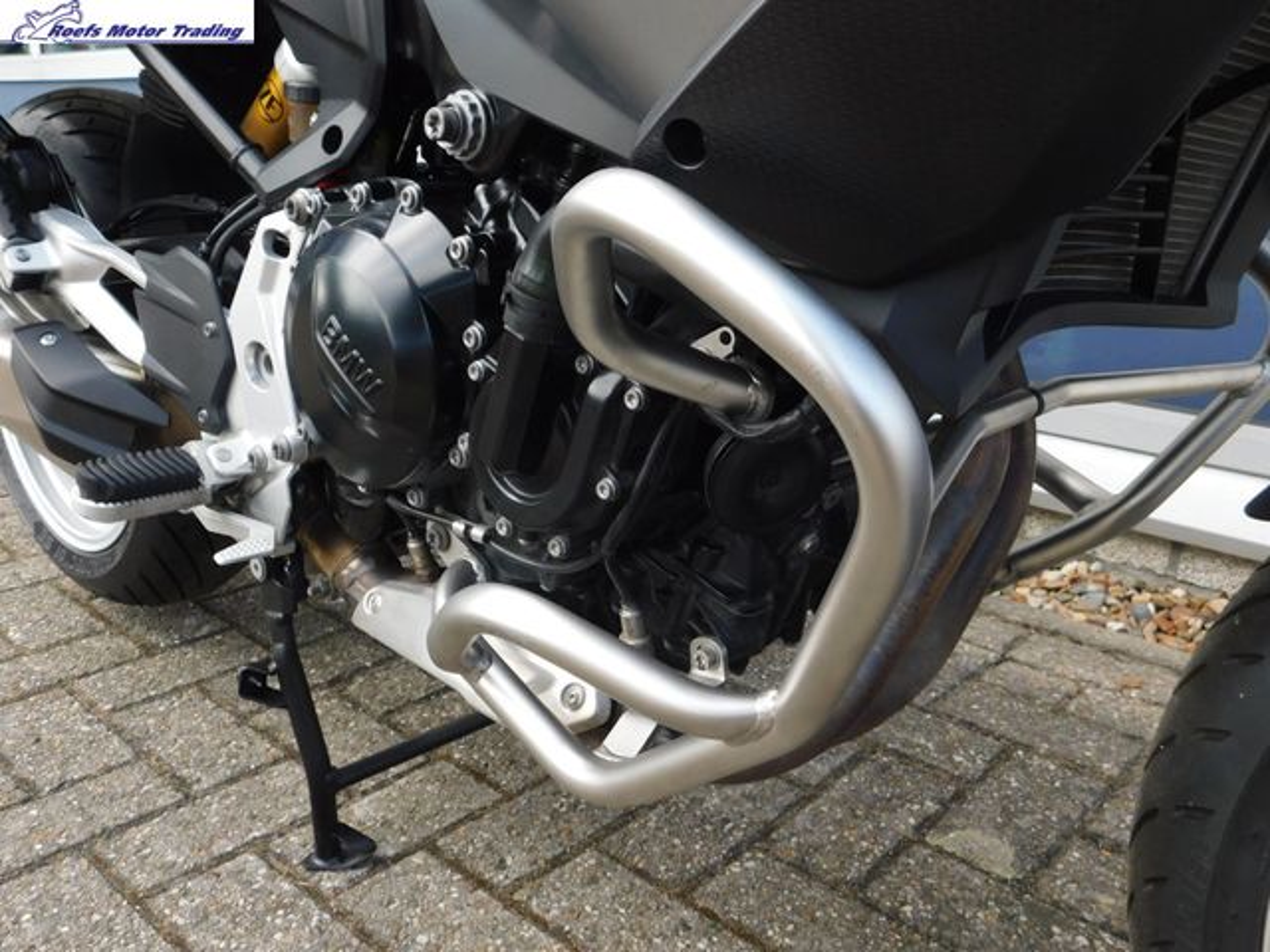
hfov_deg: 60.0
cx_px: 635
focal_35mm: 30
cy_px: 476
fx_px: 1101
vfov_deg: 46.8
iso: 125
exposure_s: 1/160
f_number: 3.2
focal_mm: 5.3
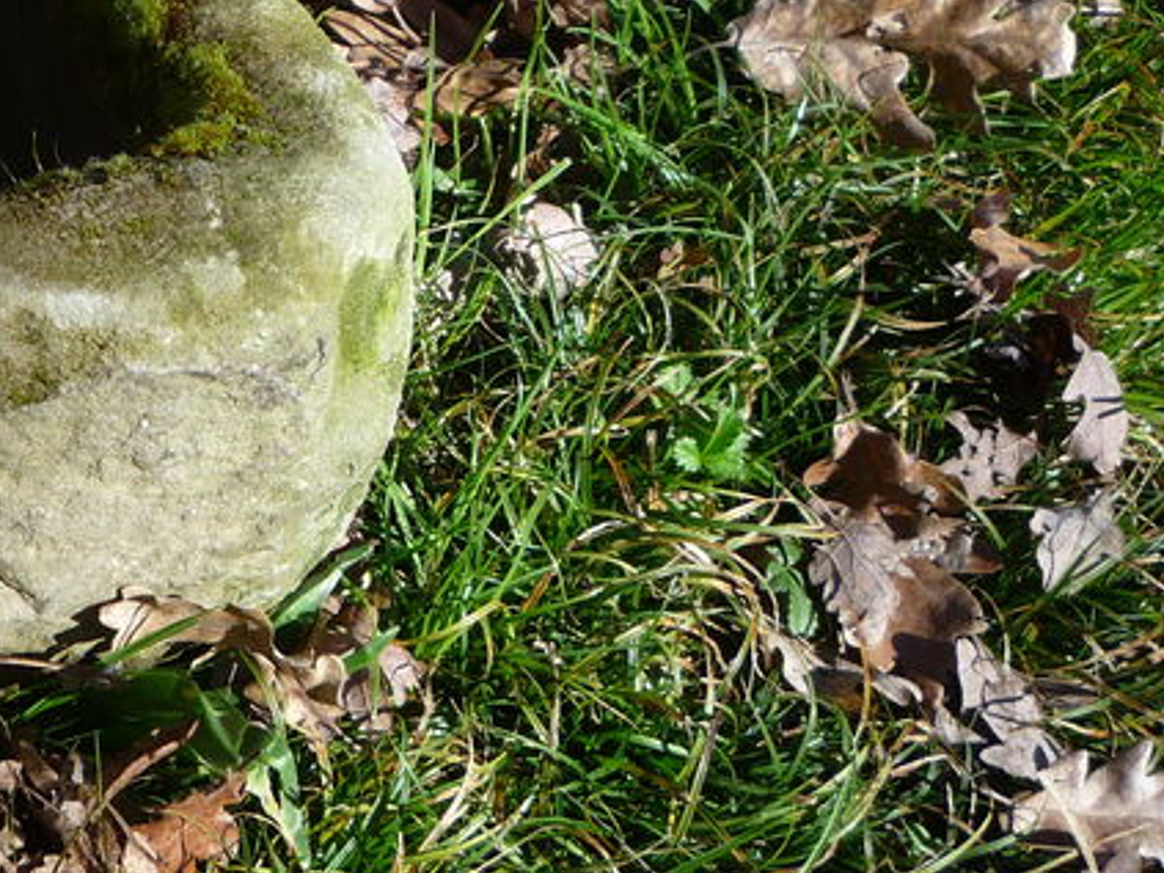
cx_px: -102
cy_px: 262
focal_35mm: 71
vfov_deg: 20.6
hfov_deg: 25.5
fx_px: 2387
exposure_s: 1/320
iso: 100
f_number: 4
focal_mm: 5.2
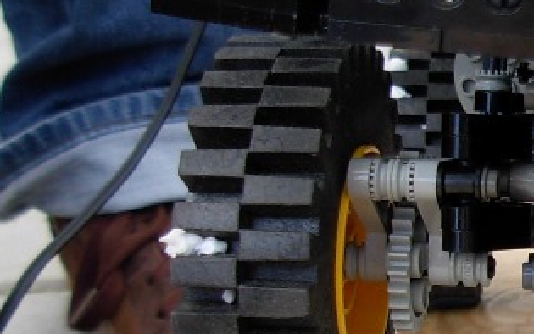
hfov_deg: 14.8
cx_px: 795
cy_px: 234
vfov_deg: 10.0
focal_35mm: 131
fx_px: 1907
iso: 79
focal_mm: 6.3
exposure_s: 1/104
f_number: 2.9
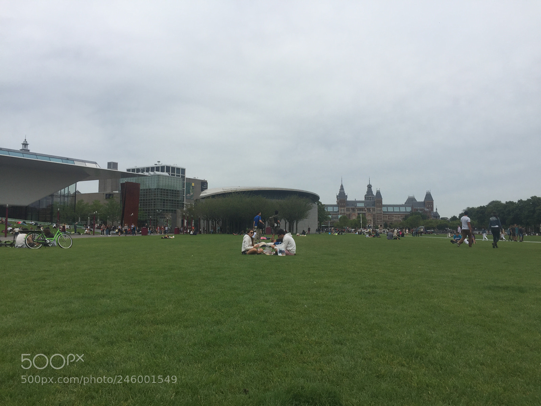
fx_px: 453
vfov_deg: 48.2
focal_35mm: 29
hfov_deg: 61.7
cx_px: 270
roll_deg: -0.4
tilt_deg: +4.8
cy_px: 203
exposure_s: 1/2475
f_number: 2.2
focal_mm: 4.15
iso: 32
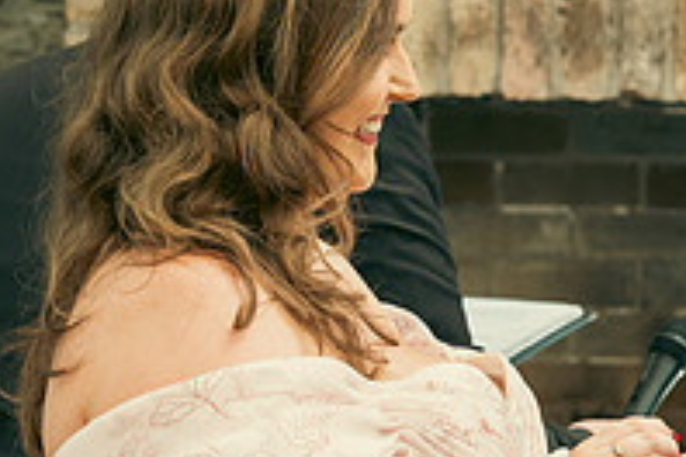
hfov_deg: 9.6
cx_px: 904
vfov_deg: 6.5
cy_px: 317
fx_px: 4020
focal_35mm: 211
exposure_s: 1/200
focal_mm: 48
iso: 400
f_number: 3.5
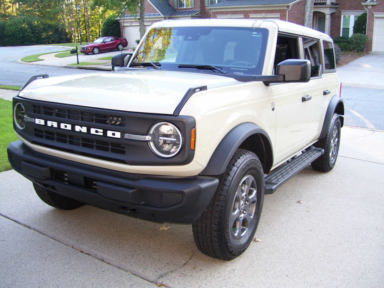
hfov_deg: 50.1
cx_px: 192
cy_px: 144
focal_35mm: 37
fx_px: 410
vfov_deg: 38.7
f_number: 2.7
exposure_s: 1/60
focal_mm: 6
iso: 125
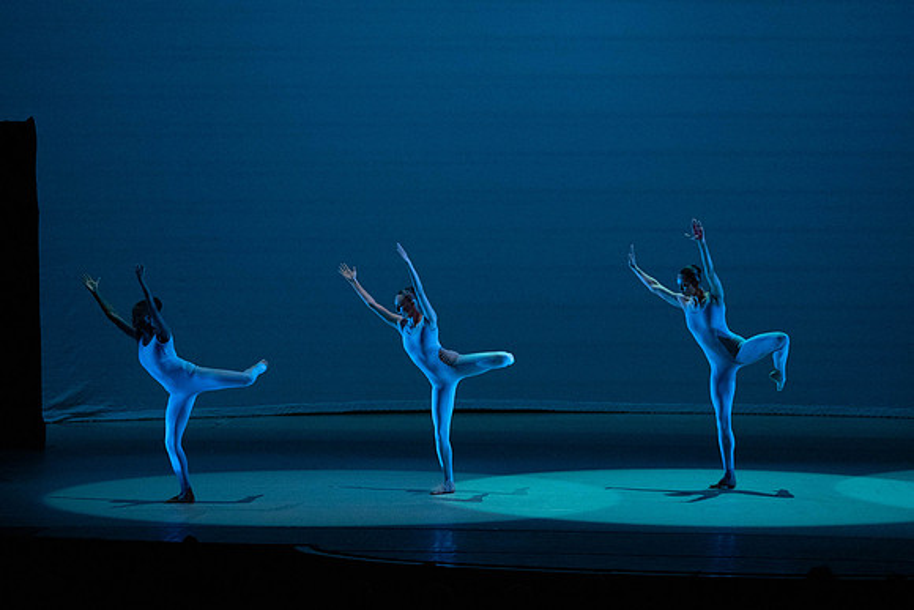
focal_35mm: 164
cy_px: 305
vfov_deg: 8.4
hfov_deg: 12.5
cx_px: 457
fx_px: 4165
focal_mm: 164
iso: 16000
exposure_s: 1/400
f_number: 5.6
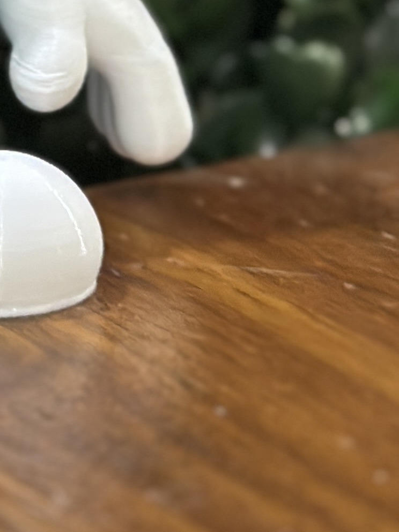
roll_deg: +0.2
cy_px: -370
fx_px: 2997
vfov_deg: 9.7
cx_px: -257
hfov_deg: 7.4
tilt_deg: -7.2
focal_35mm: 195
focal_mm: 6.86
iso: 200
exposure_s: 1/50
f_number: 1.78
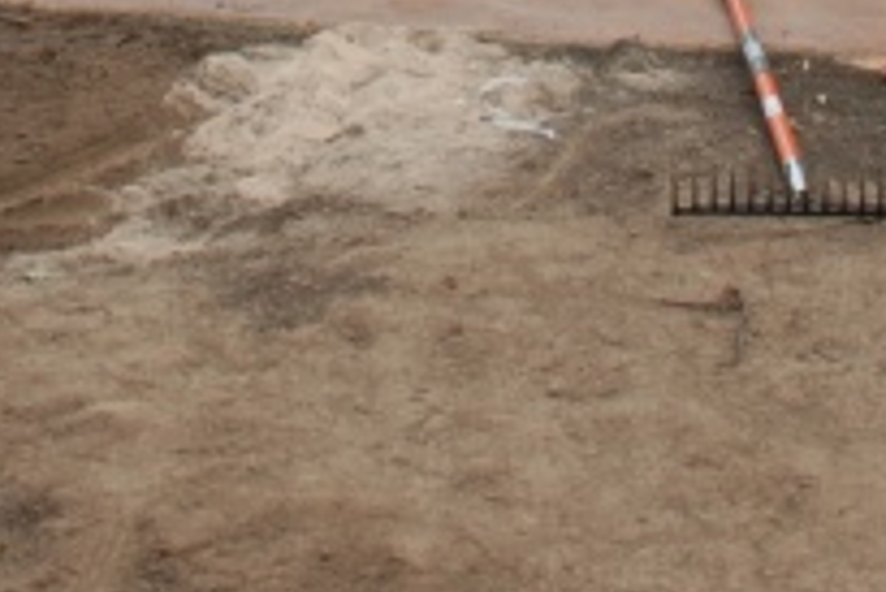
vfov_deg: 9.5
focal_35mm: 135
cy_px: -607
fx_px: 3325
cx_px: 458
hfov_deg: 15.2
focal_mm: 18
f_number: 6.3
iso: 100
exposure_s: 1/200
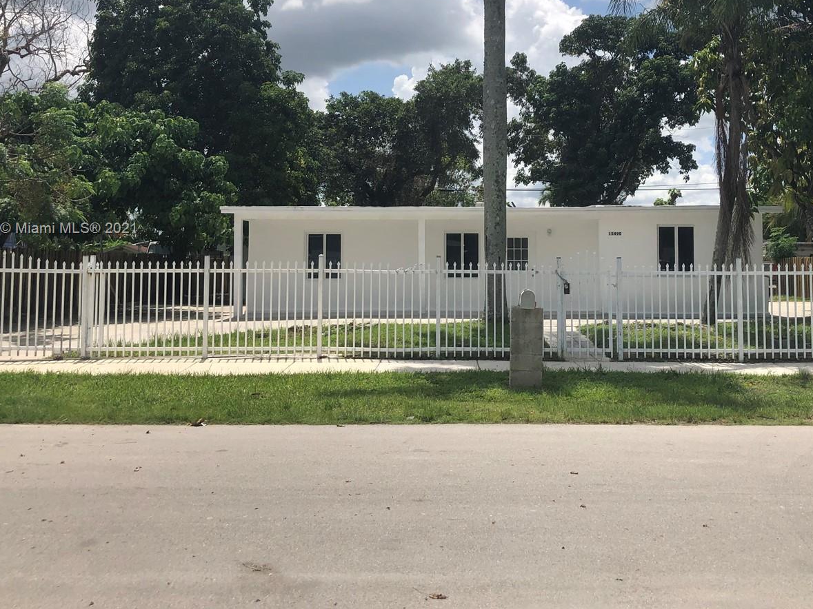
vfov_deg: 37.5
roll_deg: +0.5
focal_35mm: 38
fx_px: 892
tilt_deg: +3.3
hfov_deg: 48.8
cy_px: 229
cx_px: 469
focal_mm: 3.99
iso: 20
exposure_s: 1/3205
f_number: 1.8
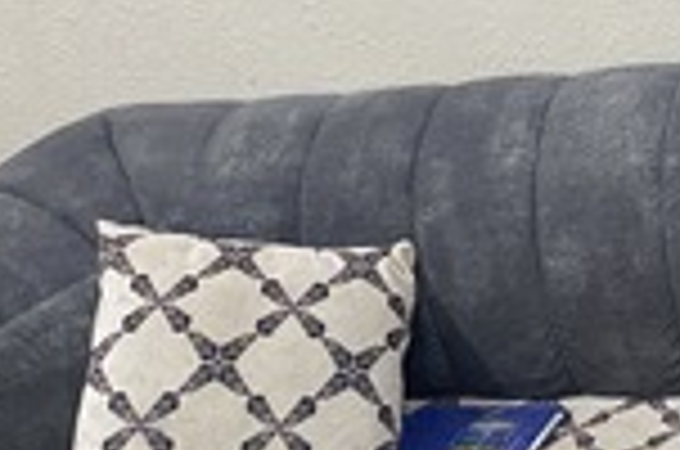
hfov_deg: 21.9
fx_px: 1546
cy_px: 227
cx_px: 925
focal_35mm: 82
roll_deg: +12.8
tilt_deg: -26.2
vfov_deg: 16.6
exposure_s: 1/60
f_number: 1.8
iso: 320
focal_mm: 4.25
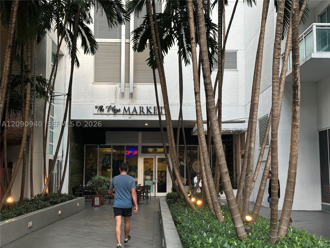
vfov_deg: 30.3
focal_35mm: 48
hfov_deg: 39.7
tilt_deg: +6.0
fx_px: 458
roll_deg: -0.7
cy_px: 124
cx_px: 165
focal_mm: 6.86
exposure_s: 1/243
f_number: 1.78
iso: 50
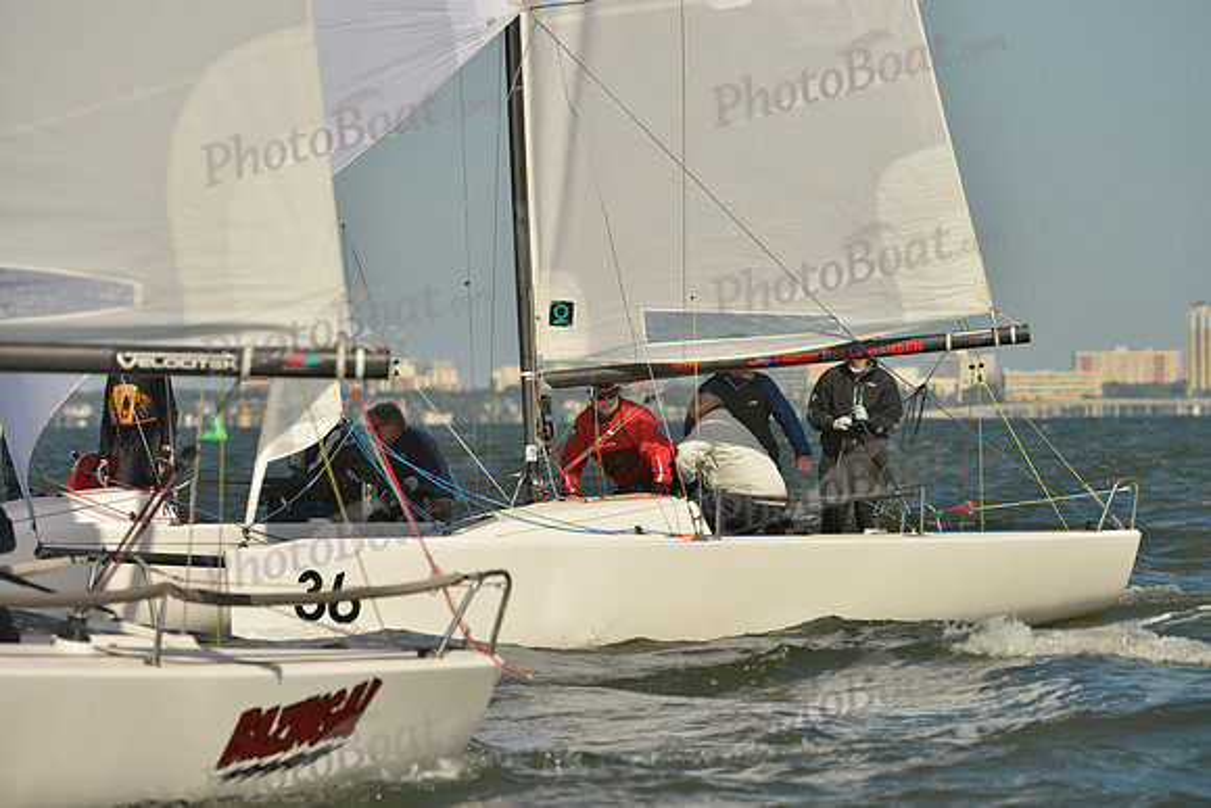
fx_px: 11103
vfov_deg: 4.2
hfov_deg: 6.2
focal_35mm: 330
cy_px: 404
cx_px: 606
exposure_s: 1/1000
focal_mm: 330
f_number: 9
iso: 200
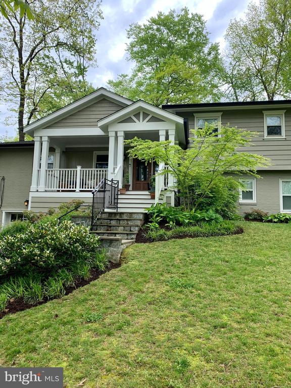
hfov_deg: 53.1
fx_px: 291
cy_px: 194
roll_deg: -2.2
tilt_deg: +8.3
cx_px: 146
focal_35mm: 26
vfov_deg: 67.3
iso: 25
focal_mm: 4.25
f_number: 1.8
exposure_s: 1/429
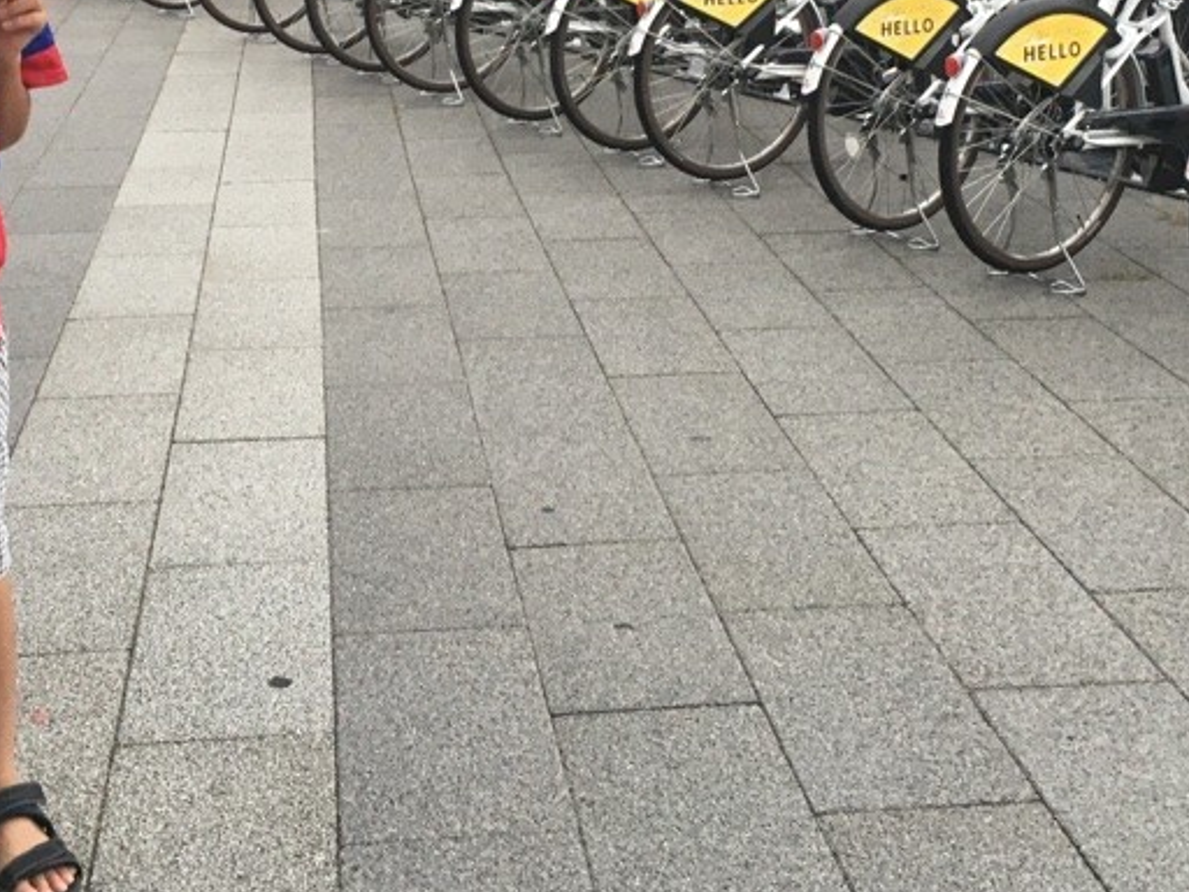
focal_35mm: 58
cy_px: 81
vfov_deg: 24.5
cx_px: 525
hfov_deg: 33.2
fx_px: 1992
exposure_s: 1/30
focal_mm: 4.15
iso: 32
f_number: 2.2
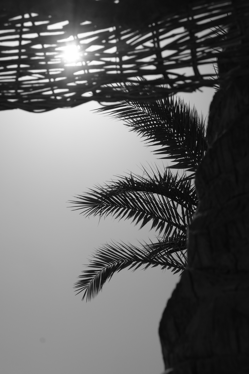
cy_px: 187
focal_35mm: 69
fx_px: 716
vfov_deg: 29.2
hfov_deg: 19.7
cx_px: 124
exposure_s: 1/1600
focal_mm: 46.3
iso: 400
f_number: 11
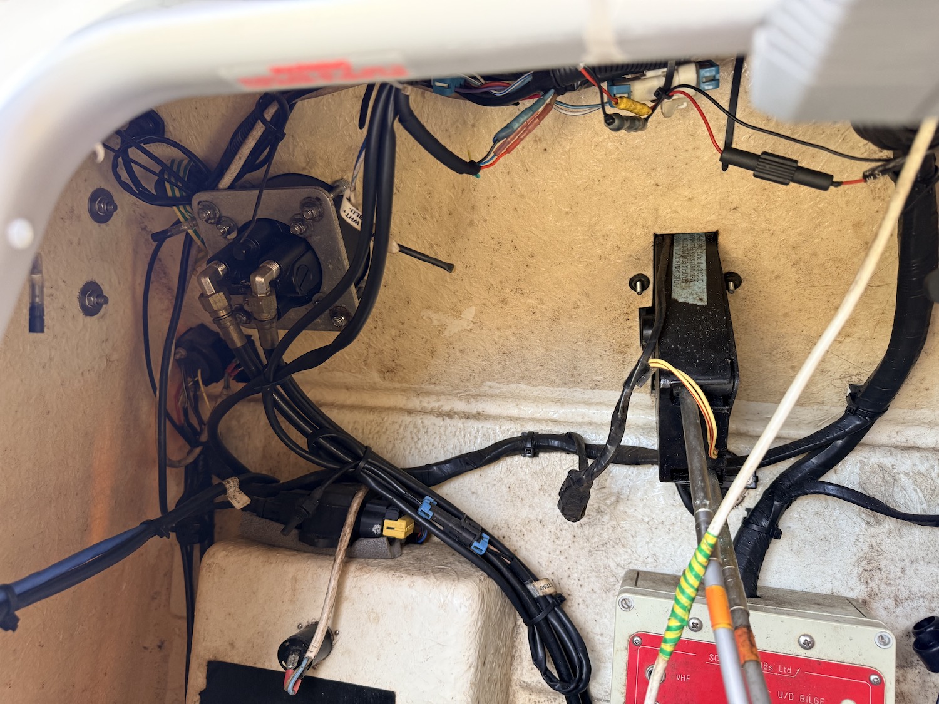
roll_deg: -1.1
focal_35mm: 24
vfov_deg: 56.8
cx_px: 470
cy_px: 352
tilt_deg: -6.9
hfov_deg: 71.6
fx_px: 651
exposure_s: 1/121
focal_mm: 6.76
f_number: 1.78
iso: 160
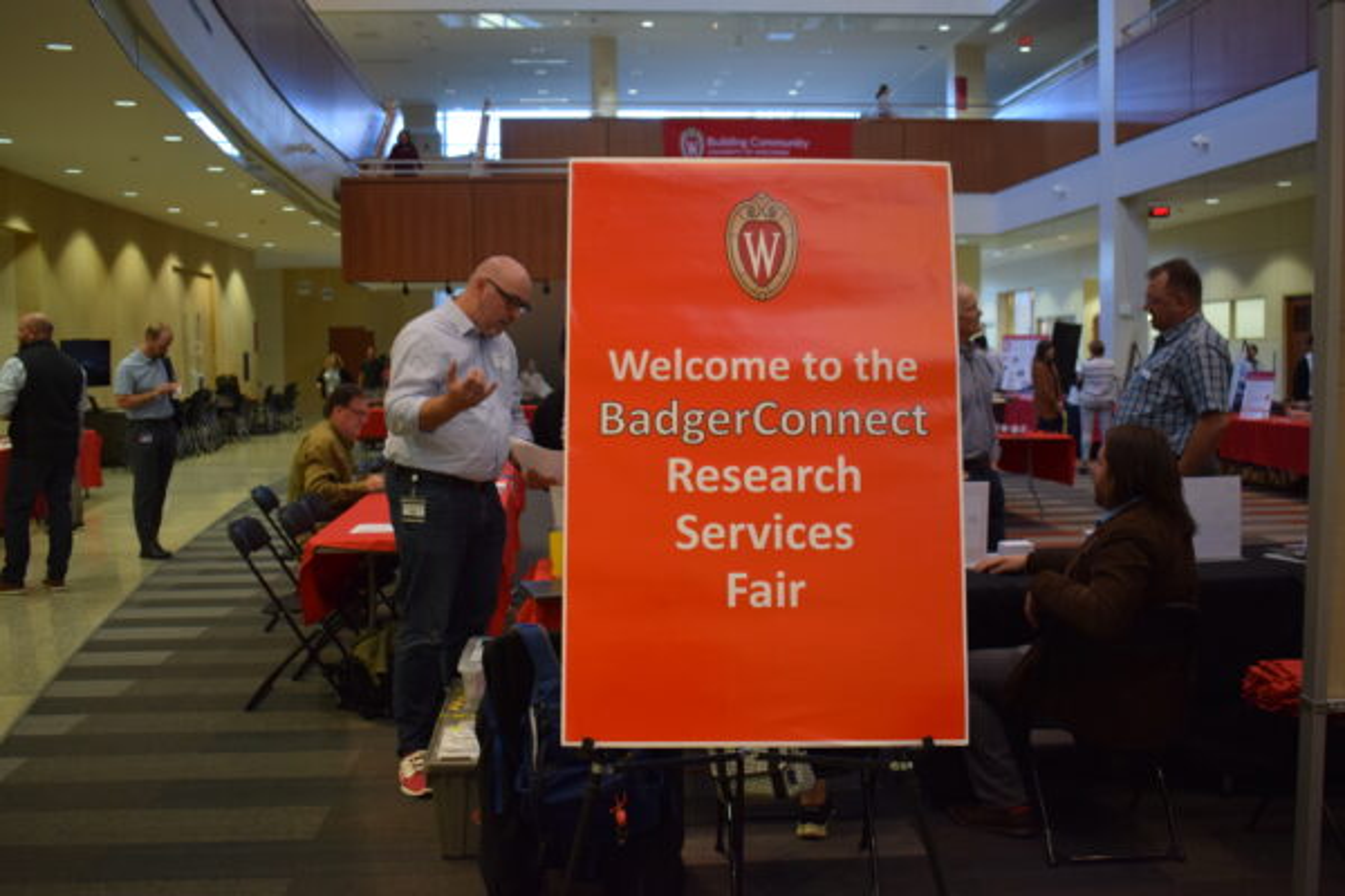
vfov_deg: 36.9
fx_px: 1345
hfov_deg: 53.1
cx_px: 672
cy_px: 448
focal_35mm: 36
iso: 900
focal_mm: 24
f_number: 3.8
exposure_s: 1/60
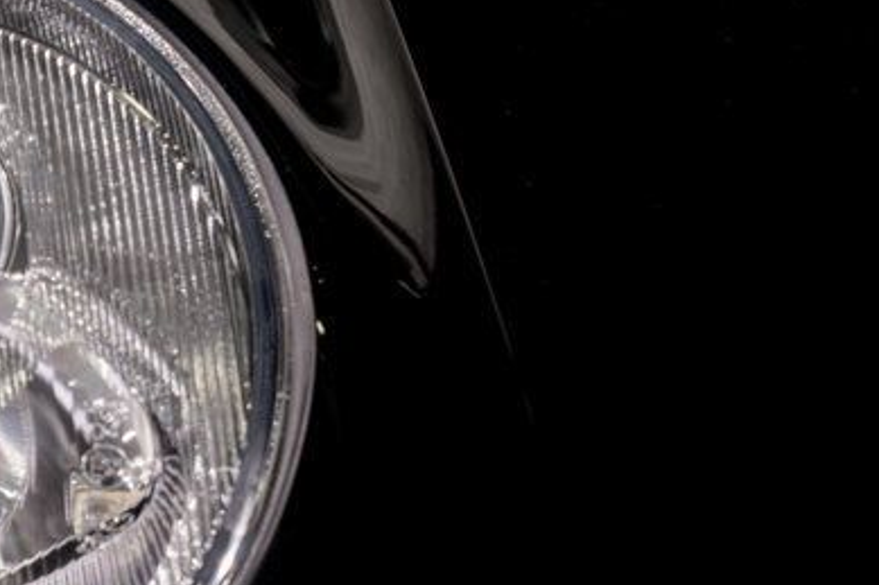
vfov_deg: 7.7
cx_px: -115
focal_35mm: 179
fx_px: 4369
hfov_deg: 11.3
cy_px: 365
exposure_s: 1/80
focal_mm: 68
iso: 160
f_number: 4.5
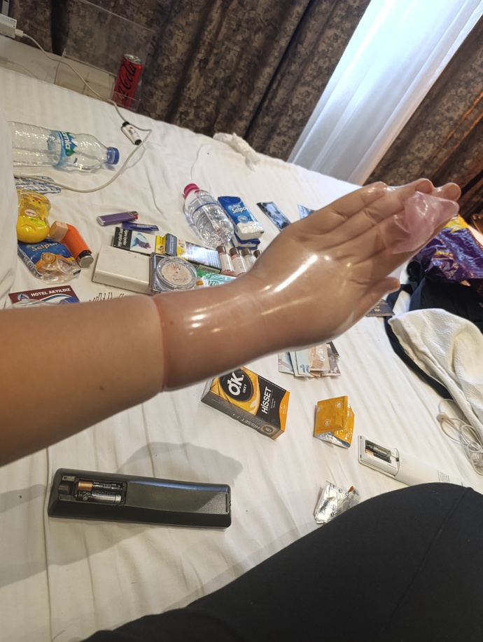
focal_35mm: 23
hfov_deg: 59.0
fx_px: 427
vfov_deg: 73.8
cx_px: 242
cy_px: 321
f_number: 1.6
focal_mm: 6.14
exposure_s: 1/50
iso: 1250
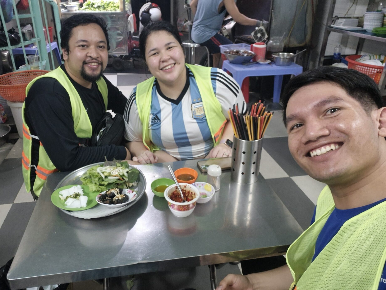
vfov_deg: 53.1
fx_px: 290
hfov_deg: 67.3
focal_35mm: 26
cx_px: 189
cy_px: 141
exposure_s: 1/50
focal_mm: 3.21
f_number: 2.4
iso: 400
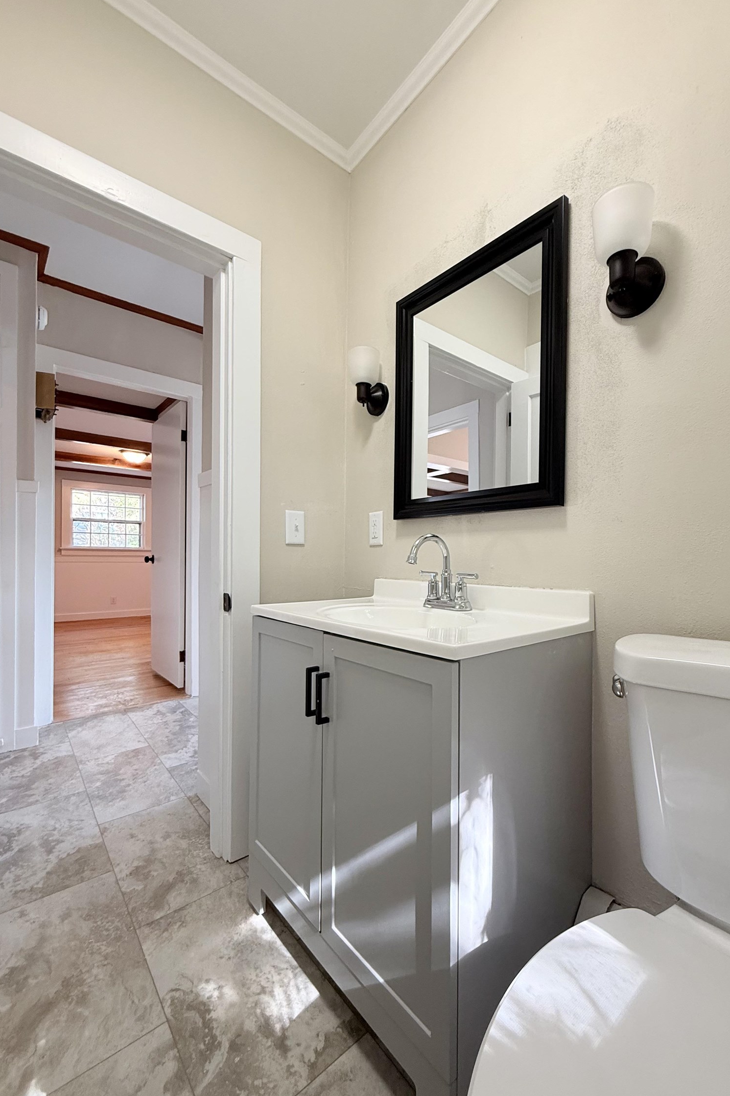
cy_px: 561
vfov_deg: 100.4
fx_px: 456
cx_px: 395
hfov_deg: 77.2
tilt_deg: +0.0
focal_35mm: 15
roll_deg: -0.7
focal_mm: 2.22
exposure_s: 1/60
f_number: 2.2
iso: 160
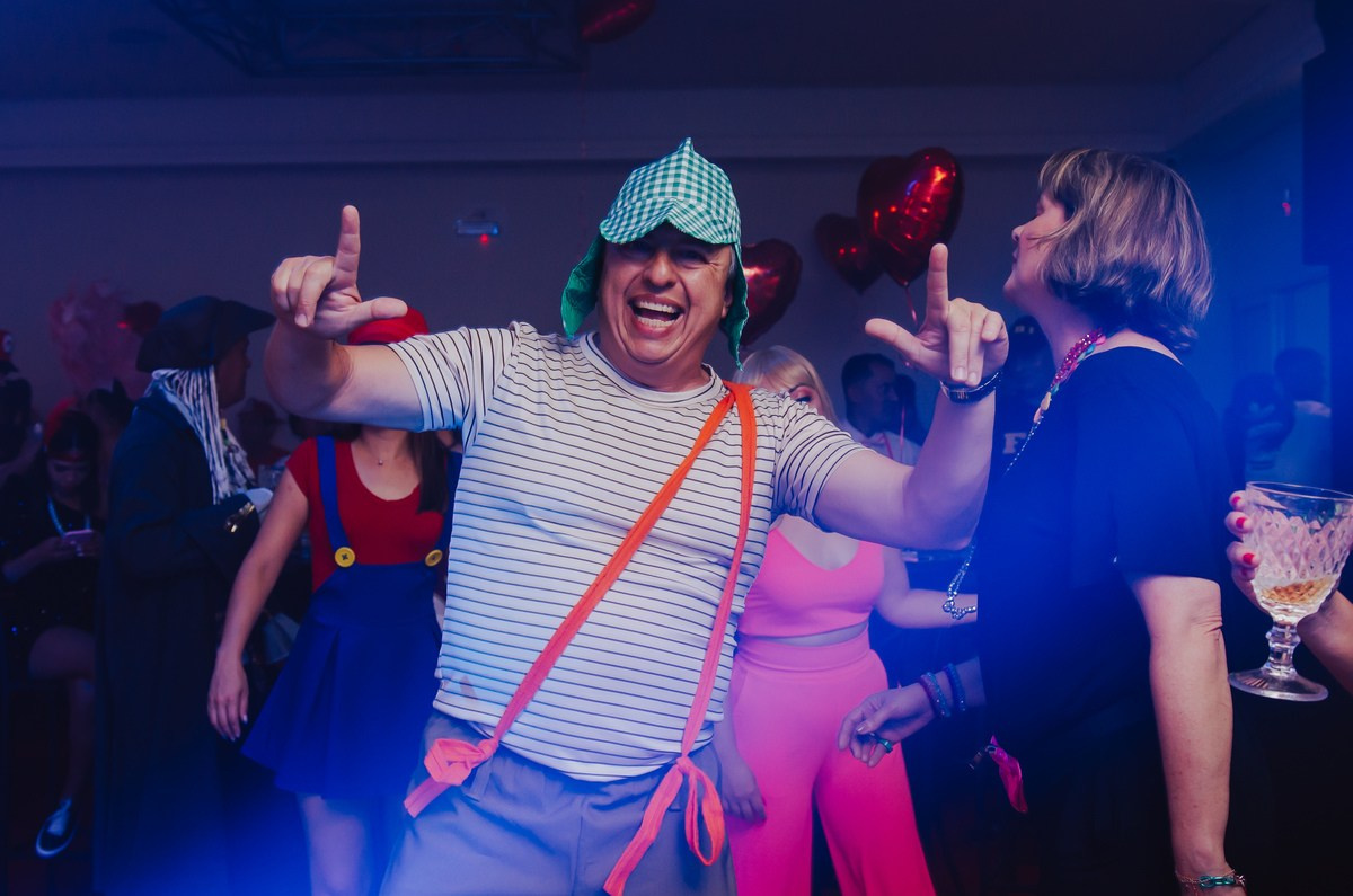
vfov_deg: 29.0
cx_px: 621
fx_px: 1730
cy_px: 371
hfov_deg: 42.7
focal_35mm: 46
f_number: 2.8
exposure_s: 1/60
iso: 400
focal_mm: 24
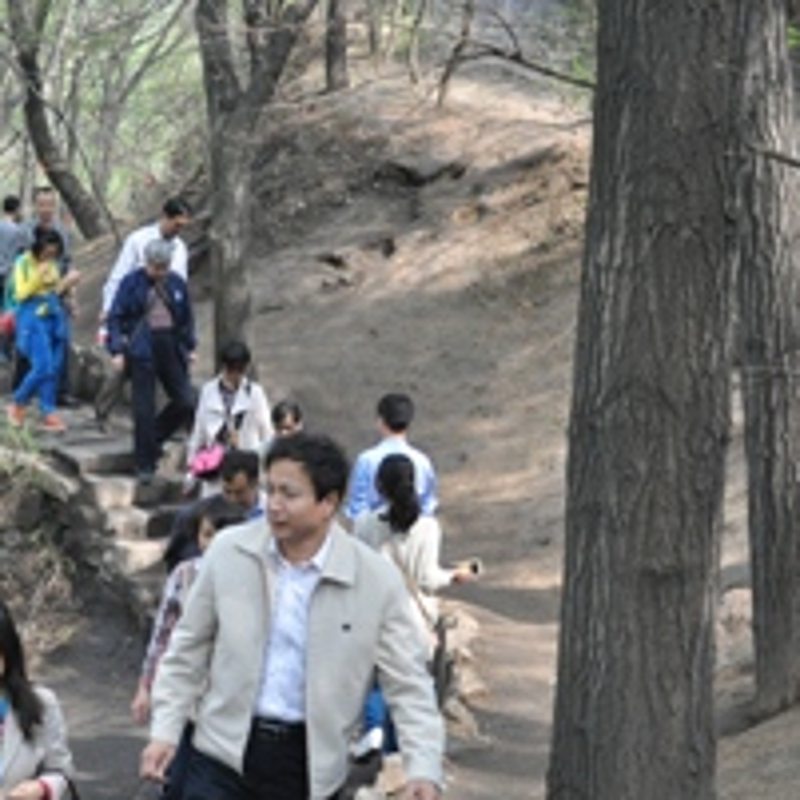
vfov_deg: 25.4
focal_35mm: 68
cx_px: 113
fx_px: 1776
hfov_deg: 24.8
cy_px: 472
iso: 800
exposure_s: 1/640
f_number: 4
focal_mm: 25
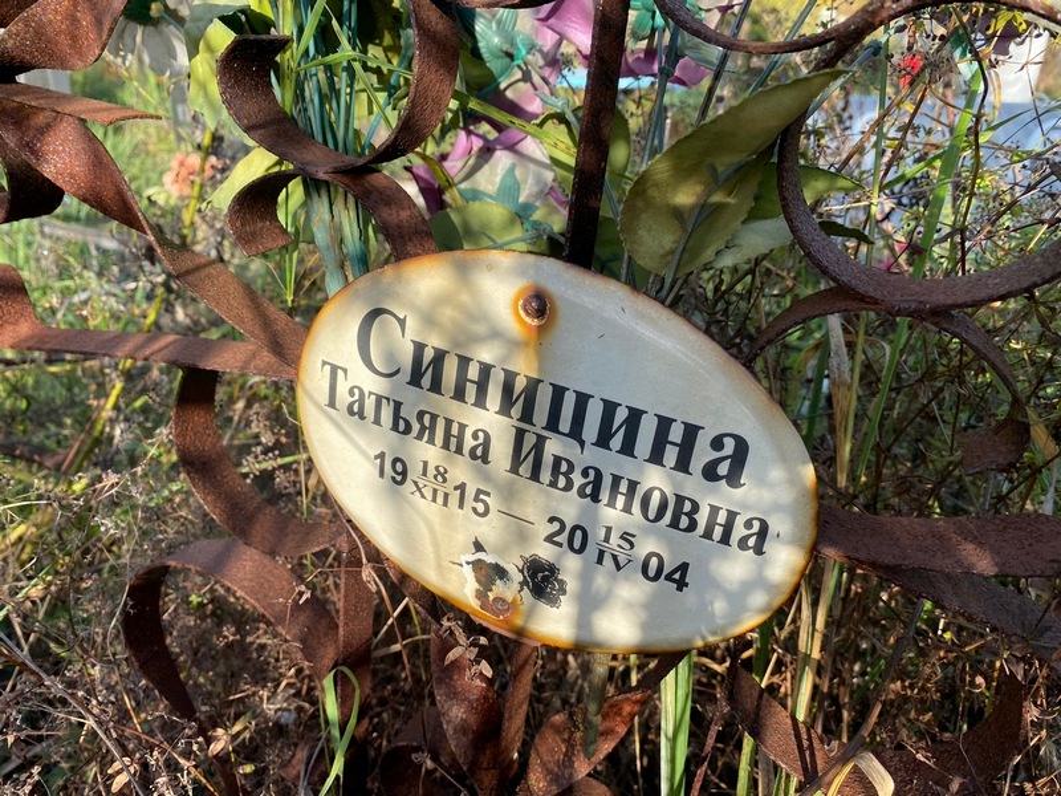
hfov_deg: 67.3
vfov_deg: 53.1
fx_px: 797
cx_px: 530
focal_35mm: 26
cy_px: 398
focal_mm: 4.25
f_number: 1.8
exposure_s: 1/990
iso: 32
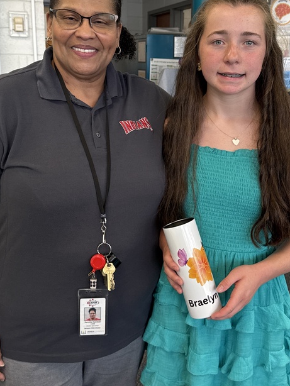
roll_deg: -0.9
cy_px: 155
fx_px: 446
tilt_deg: -12.5
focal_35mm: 40
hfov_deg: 36.0
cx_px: 159
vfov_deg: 46.5
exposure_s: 1/111
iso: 200
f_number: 1.78
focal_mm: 6.76
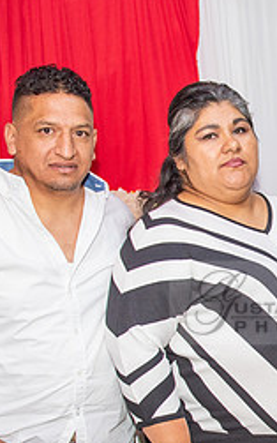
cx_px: 404
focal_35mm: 81
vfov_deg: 25.1
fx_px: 978
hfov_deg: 15.1
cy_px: 357
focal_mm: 24
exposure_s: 1/160
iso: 800
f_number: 3.2
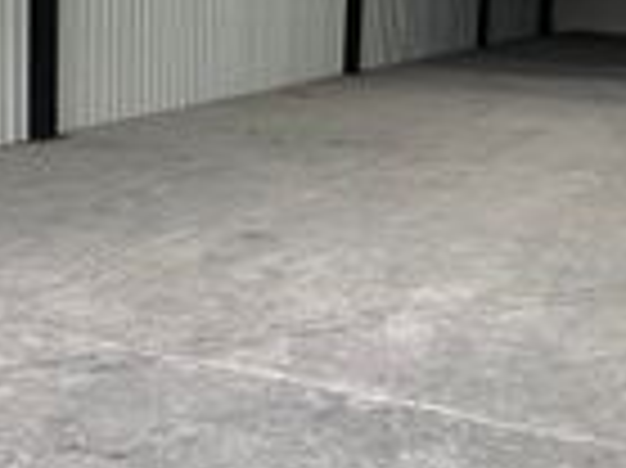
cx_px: 331
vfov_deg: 21.7
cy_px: 108
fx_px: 1211
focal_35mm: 67
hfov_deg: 29.0
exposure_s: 1/99
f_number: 2.2
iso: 125
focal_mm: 2.22
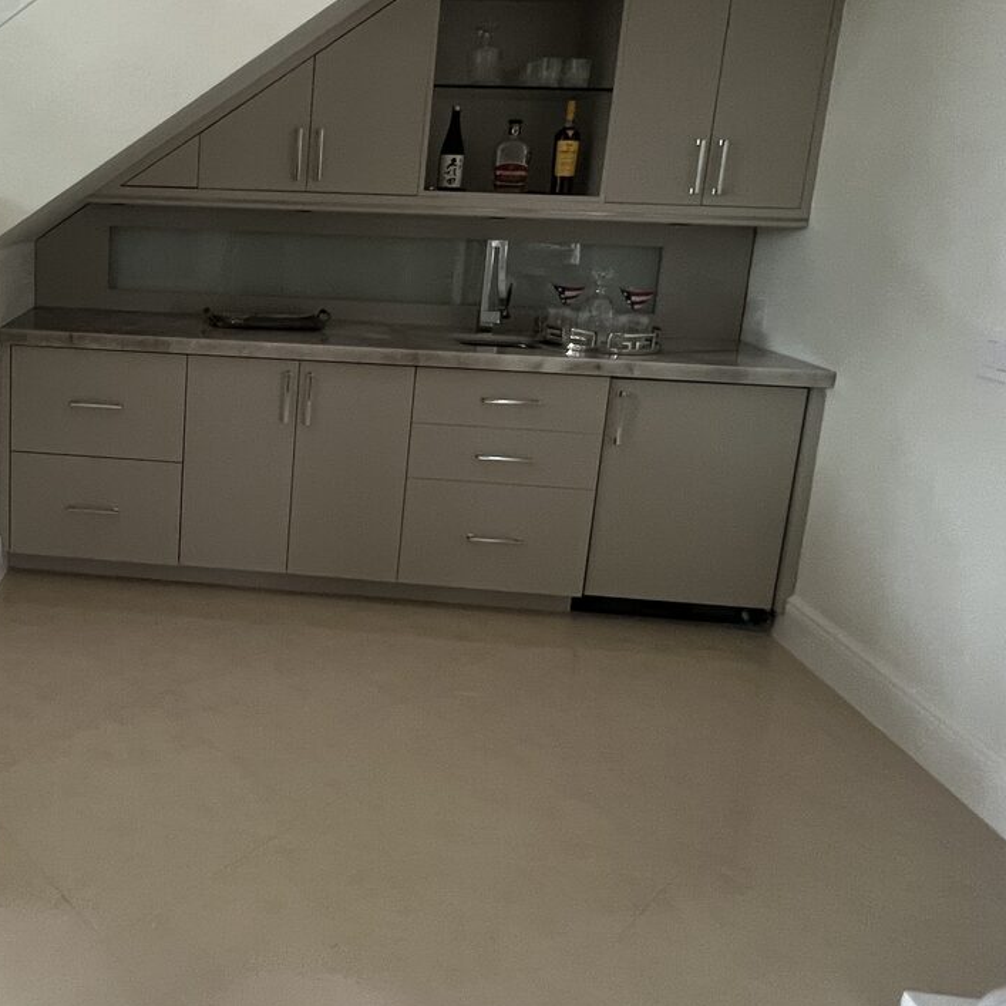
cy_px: 351
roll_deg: -0.1
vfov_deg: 59.8
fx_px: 855
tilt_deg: -8.0
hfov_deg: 54.7
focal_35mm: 26
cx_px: 141
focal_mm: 1.57
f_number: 1.8
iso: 250
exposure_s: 1/60
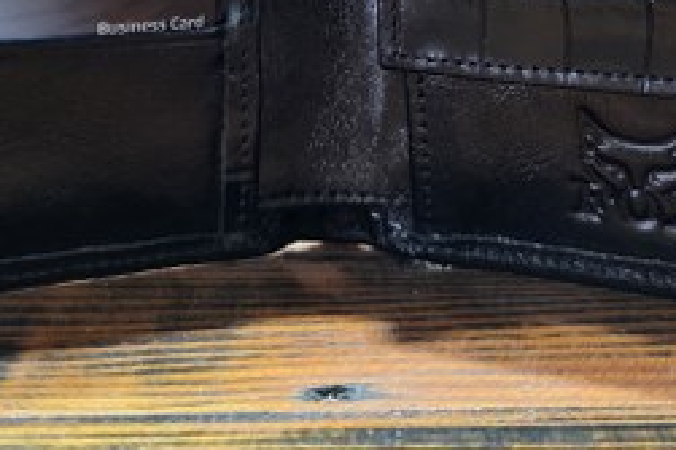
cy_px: -51
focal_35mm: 61
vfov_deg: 21.1
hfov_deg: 32.9
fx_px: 1145
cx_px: 323
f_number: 1.7
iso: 160
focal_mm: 6.3
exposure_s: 1/100
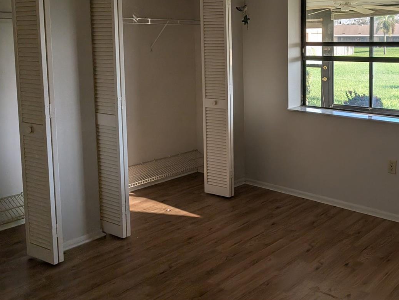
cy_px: 92
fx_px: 427
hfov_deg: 48.1
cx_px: 301
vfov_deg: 38.2
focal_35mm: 37
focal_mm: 6.9
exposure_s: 1/101
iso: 63
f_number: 1.68
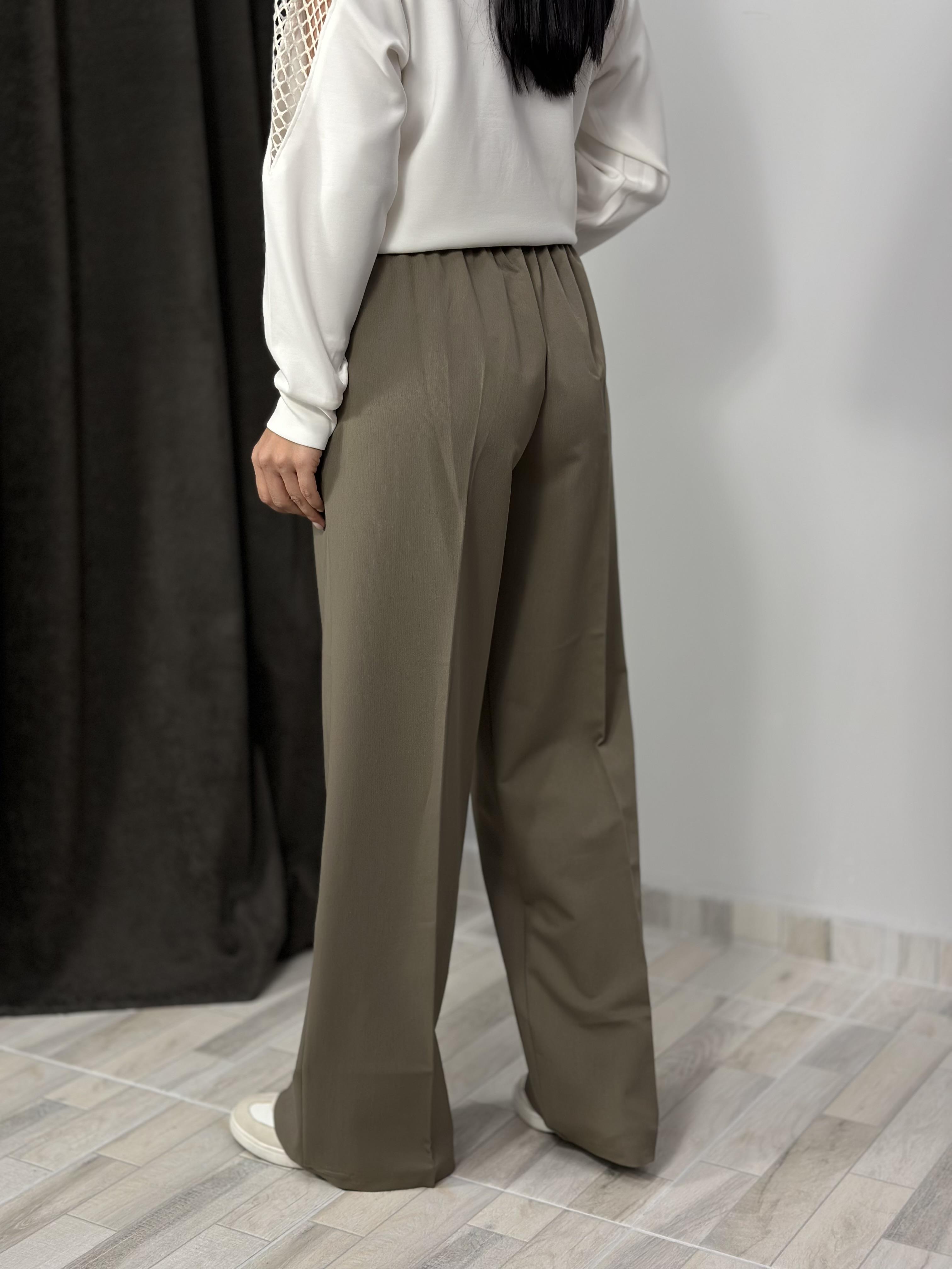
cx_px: 476
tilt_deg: -10.6
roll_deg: +1.3
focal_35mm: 48
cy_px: 634
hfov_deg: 30.3
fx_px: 1760
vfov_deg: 39.7
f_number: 1.78
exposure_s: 1/100
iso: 100
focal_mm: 6.86
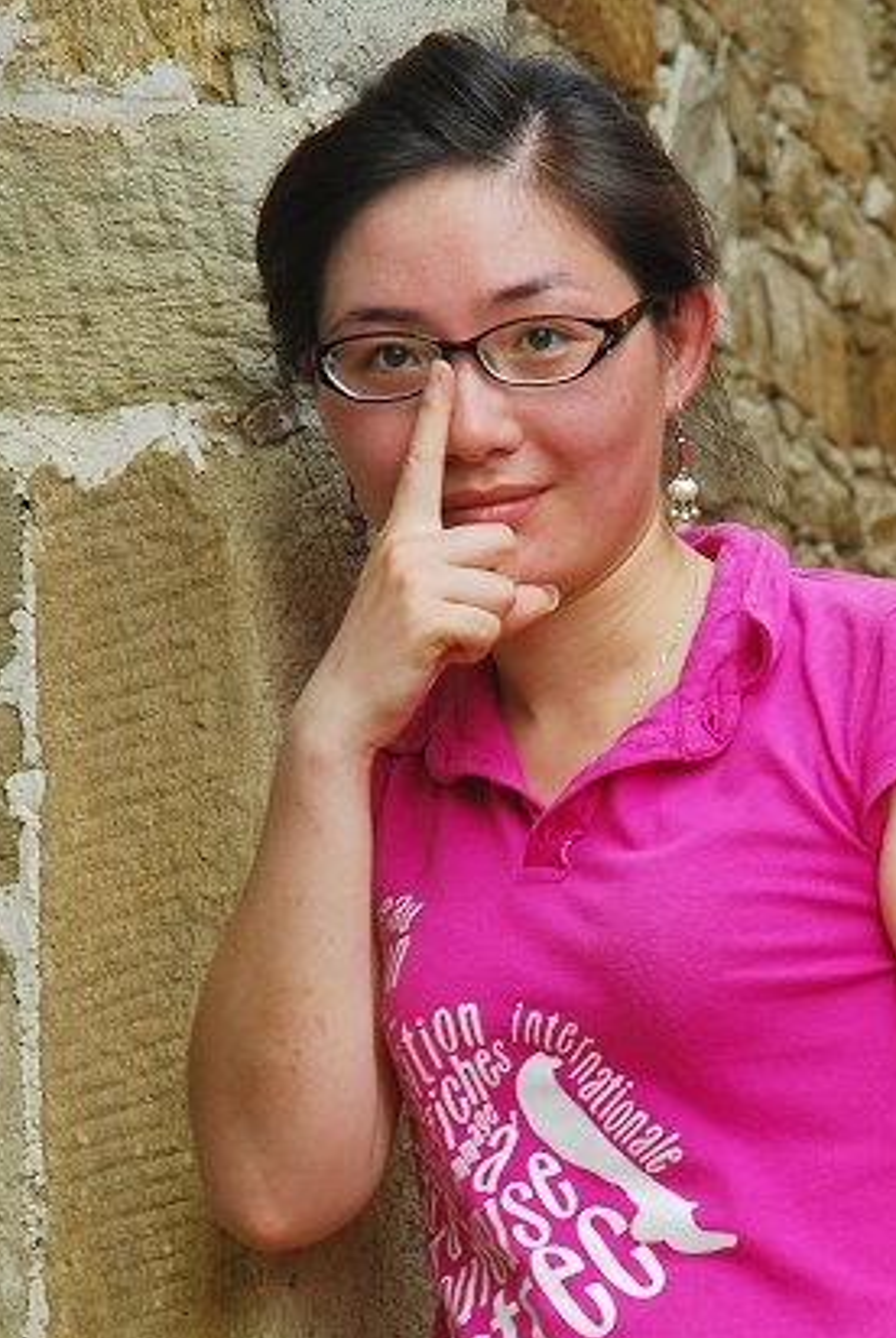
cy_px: 984
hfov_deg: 6.7
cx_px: 799
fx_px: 7590
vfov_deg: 10.1
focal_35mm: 204
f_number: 4.5
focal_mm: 70
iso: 160
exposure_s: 1/125
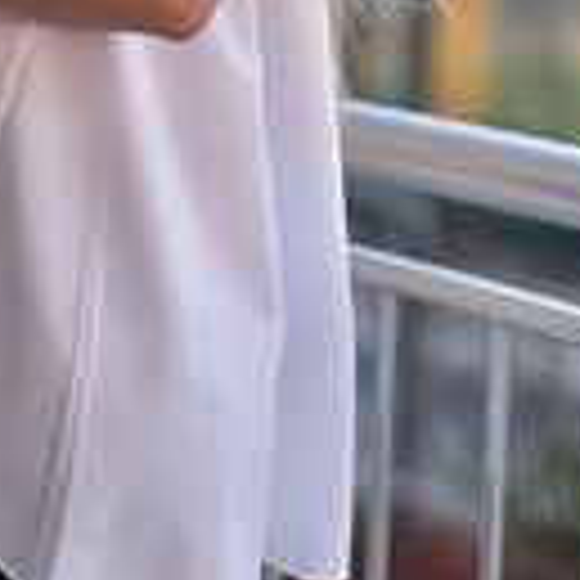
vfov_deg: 11.2
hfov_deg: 11.3
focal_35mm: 153
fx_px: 2900
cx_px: 49
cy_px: -126
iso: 800
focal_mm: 50
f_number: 2
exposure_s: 1/2500
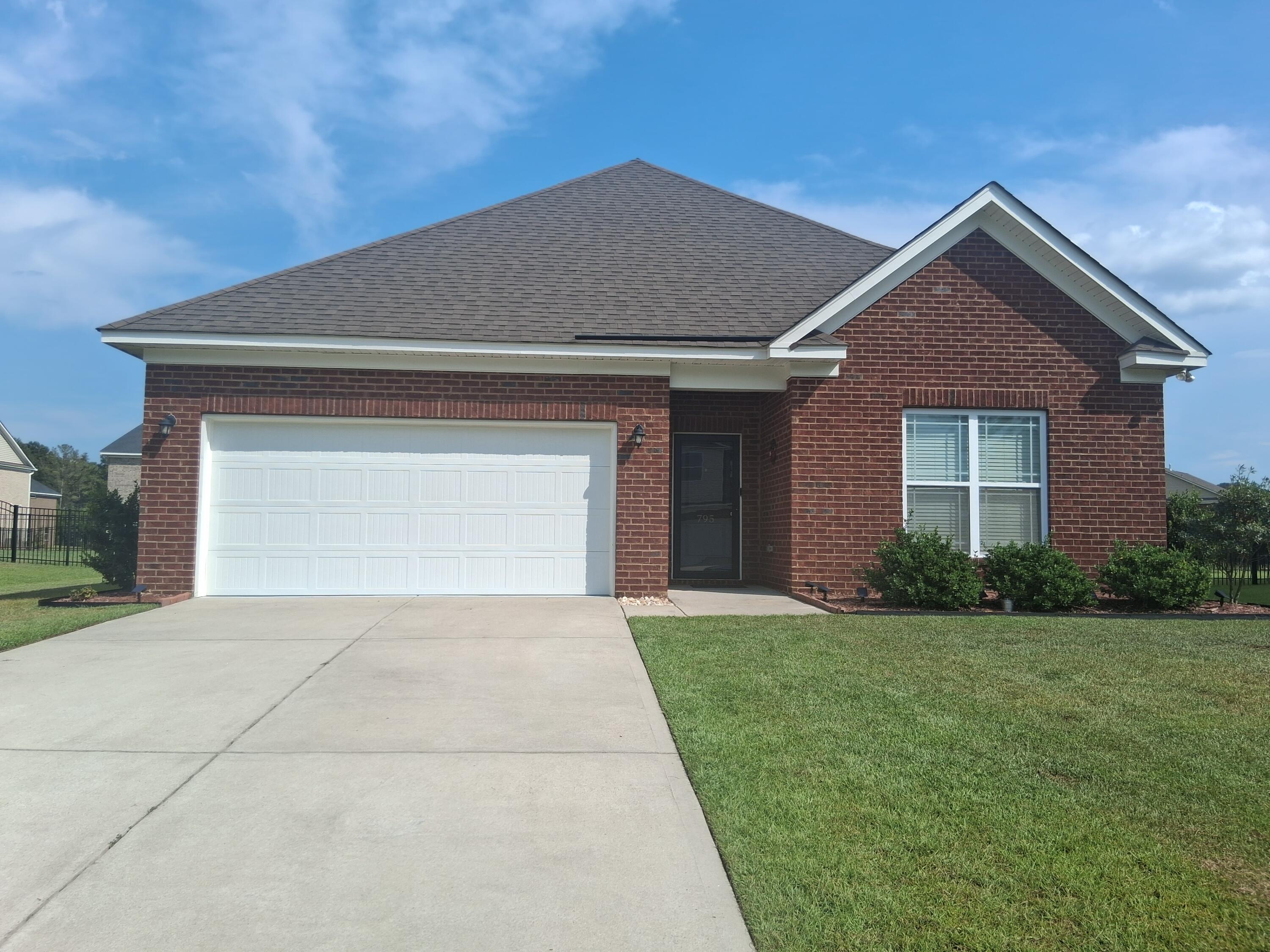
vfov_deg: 53.1
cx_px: 635
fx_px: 954
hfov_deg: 67.3
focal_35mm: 26
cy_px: 476
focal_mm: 3.98
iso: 25
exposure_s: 1/612
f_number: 1.8
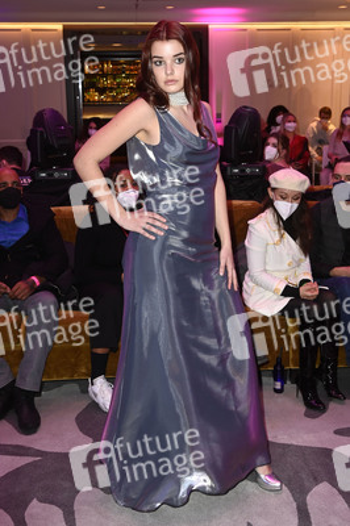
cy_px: 263
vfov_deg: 53.2
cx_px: 175
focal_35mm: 36
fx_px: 526
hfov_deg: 36.8
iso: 2000
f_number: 5.6
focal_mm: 36
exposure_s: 1/200
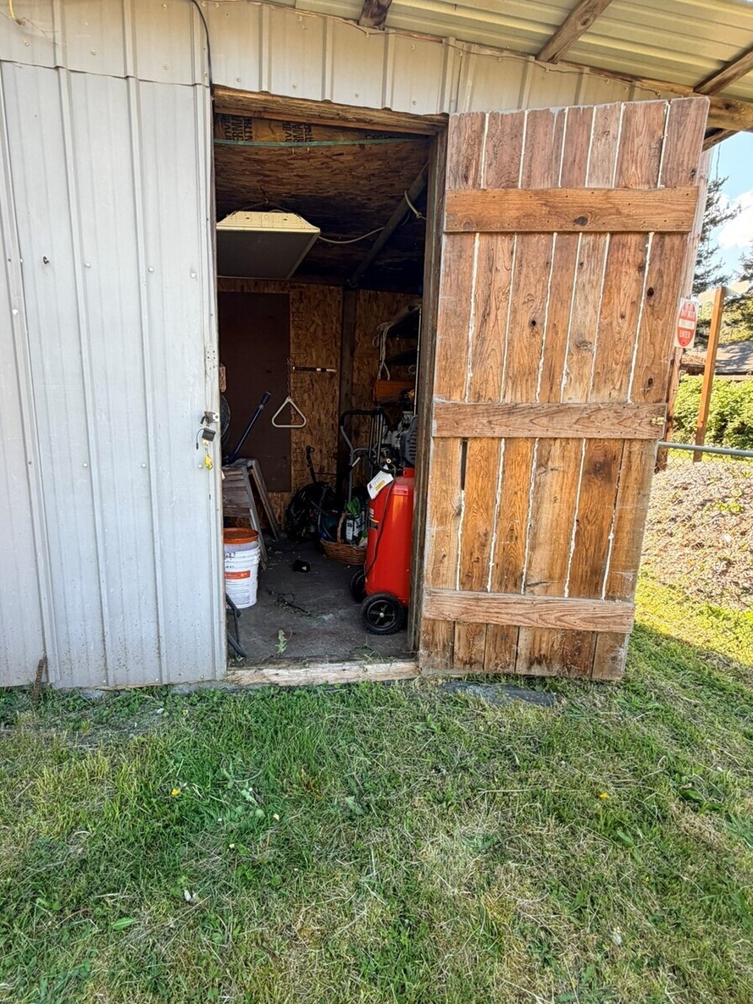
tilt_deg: -11.5
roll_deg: -0.7
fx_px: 493
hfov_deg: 74.2
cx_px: 319
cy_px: 513
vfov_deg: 91.0
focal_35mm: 17
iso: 64
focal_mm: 2.22
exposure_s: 1/121
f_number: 2.2
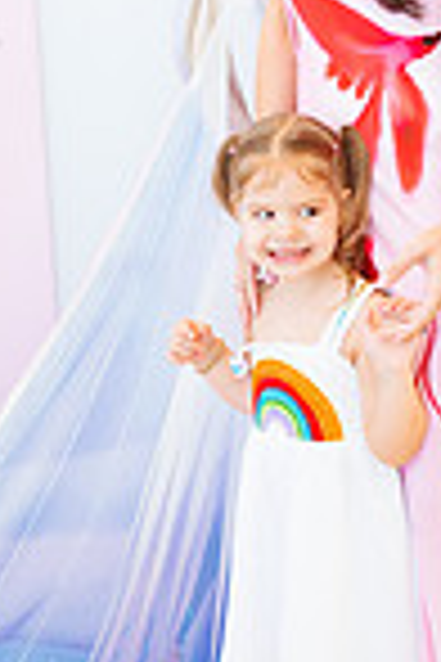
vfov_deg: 18.9
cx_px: 288
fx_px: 1966
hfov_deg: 12.8
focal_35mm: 107
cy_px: 131
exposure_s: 1/250
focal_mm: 35
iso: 400
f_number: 1.8
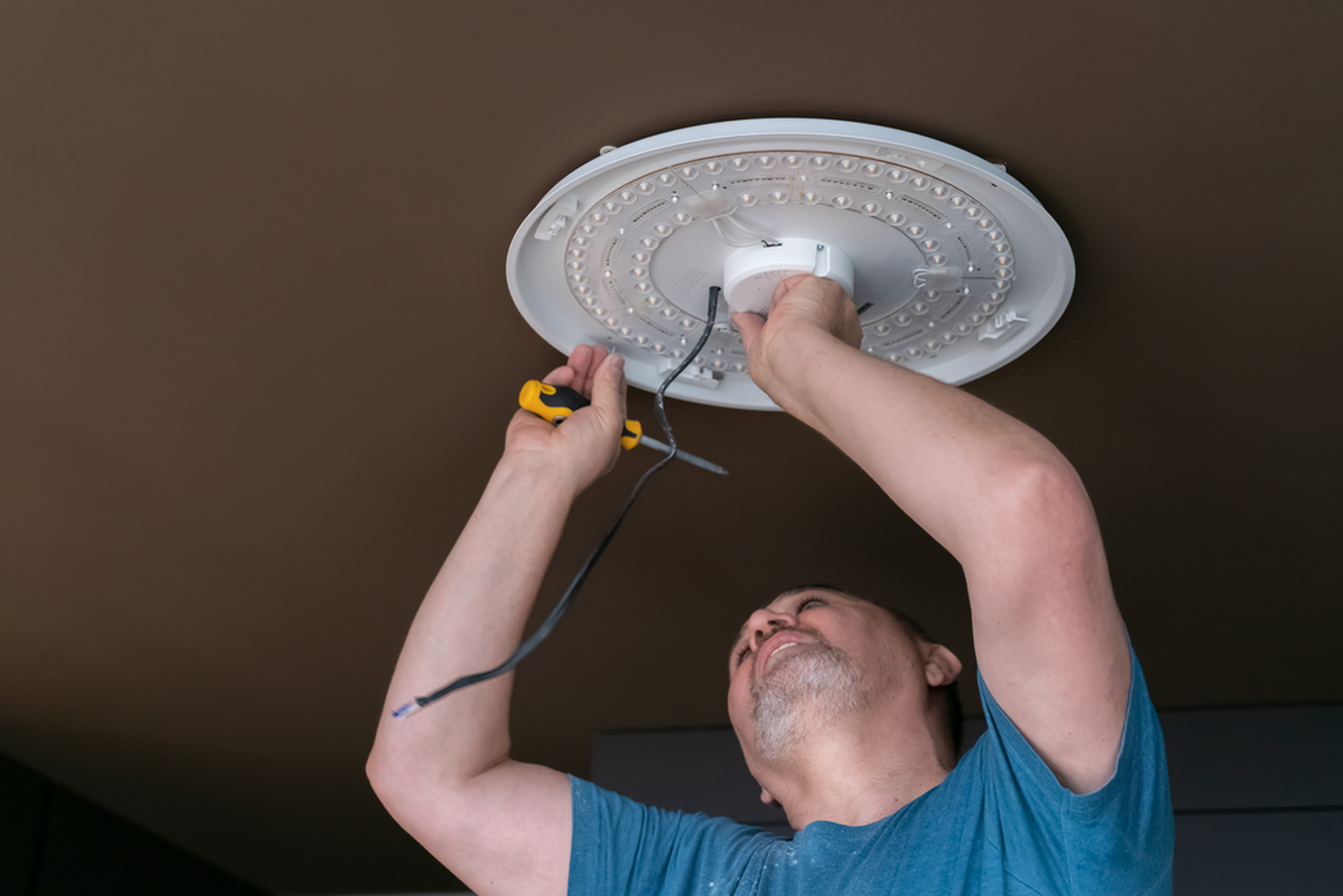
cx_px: 672
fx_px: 1903
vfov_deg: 26.5
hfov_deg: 38.9
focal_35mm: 51
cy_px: 448
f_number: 4
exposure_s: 1/100
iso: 320
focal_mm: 51
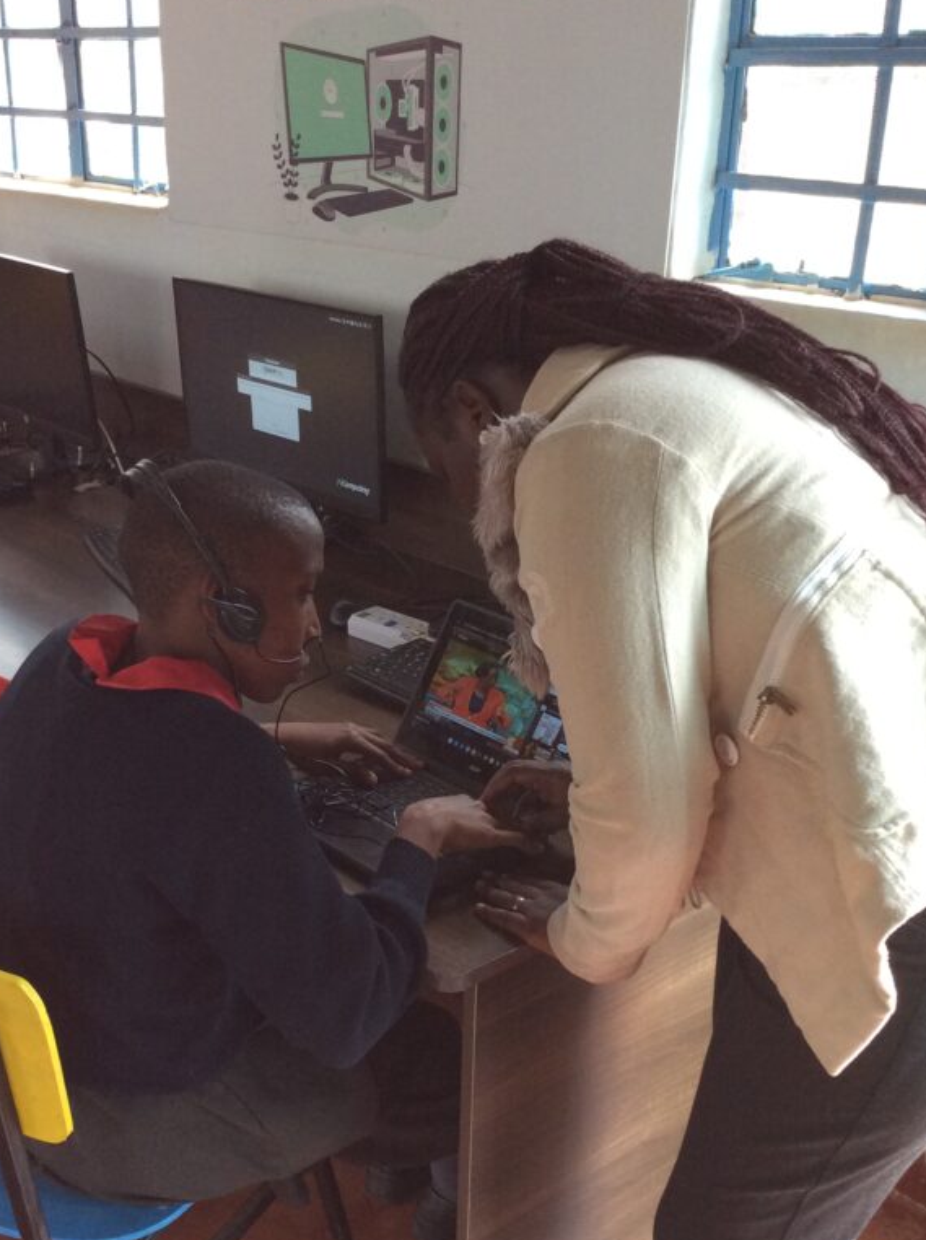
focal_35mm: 43
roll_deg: +0.7
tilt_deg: -27.5
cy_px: 822
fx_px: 1538
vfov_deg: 43.3
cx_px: 388
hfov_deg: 33.4
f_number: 2.4
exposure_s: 1/25
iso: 80
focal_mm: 3.3
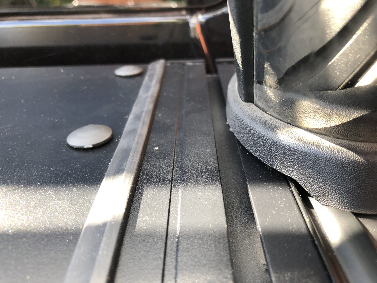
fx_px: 305
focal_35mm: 28
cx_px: 188
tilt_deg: -30.2
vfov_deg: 49.7
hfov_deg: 63.4
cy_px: 142
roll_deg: -0.1
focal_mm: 3.99
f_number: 1.8
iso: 50
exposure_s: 1/120
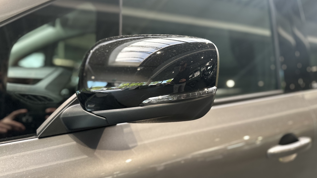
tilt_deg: -3.8
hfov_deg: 69.8
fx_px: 227
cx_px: 155
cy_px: 89
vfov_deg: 42.9
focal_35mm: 27
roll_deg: -1.0
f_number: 1.78
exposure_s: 1/121
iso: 200
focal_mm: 6.86
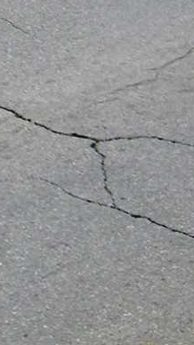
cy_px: -189
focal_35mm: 151
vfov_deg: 13.3
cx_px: -280
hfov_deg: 7.5
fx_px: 1382
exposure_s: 1/400
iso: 80
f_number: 7
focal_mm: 5
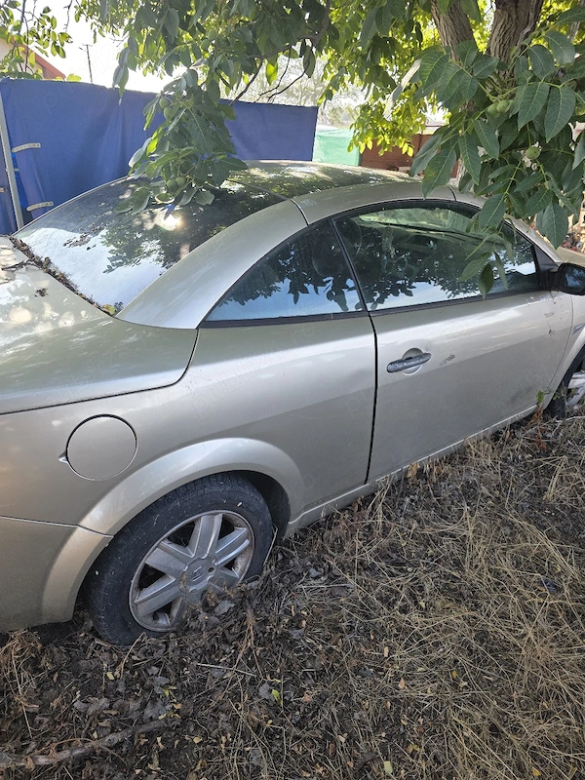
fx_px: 518
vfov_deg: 73.9
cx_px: 292
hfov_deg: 58.9
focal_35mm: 23
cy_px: 390
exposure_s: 1/370
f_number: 1.7
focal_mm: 6.3
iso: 50
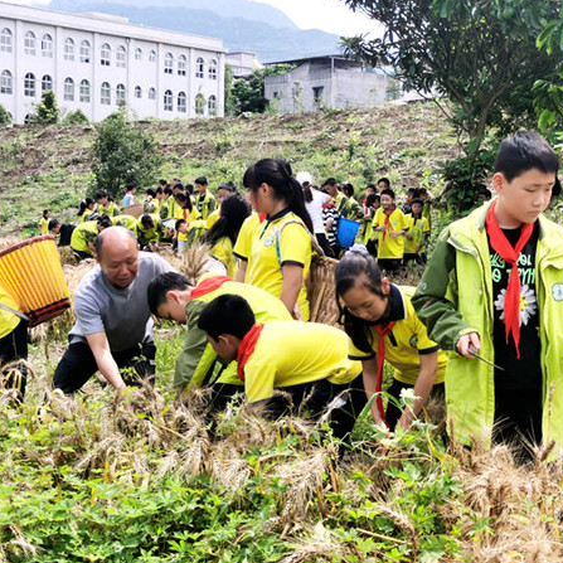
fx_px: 1178
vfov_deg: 26.9
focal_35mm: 64
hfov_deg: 26.8
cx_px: 329
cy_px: 281
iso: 50
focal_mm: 5.58
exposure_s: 1/2062
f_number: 1.8
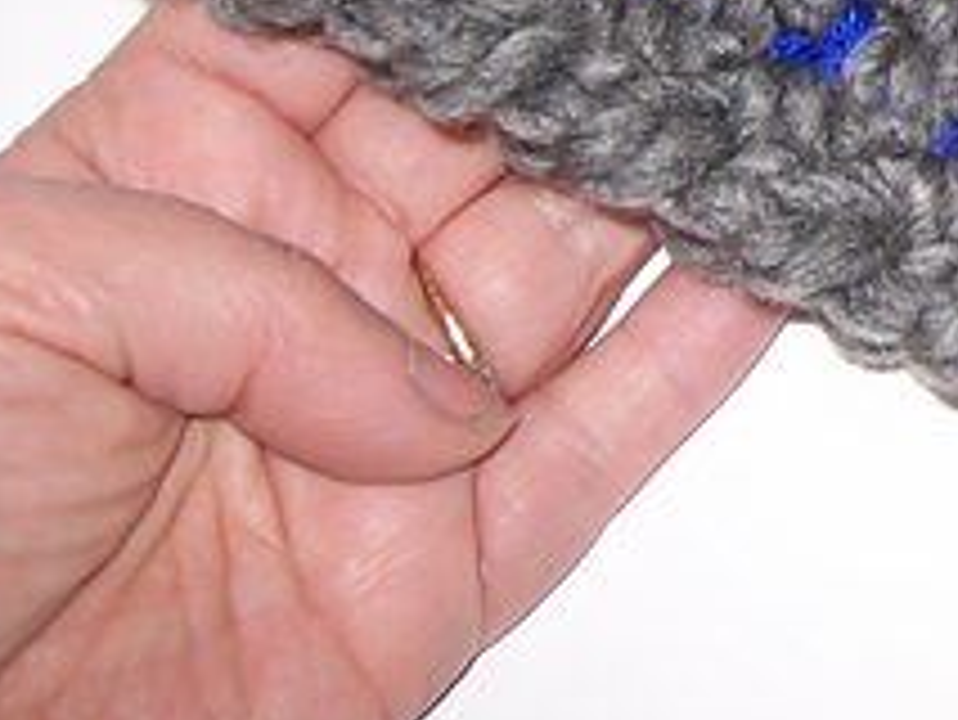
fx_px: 2908
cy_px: -202
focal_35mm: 105
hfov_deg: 17.3
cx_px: 1327
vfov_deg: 13.6
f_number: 2.8
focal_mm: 5.8
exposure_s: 1/64
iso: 80
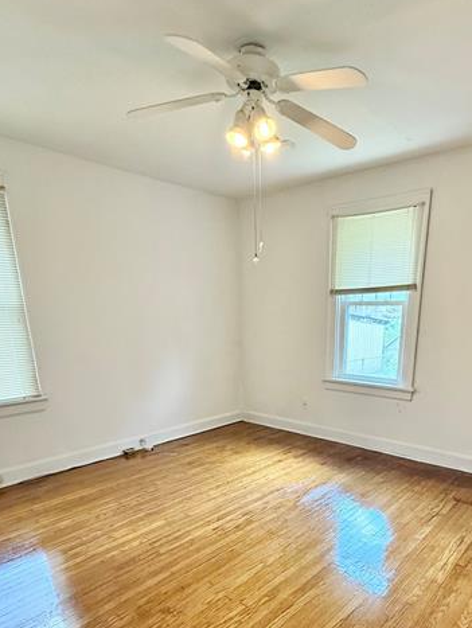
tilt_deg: -15.9
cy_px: 434
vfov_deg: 71.0
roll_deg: -0.5
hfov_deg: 58.3
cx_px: 289
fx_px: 418
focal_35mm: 23
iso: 500
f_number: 2.2
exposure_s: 1/120
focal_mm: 2.22
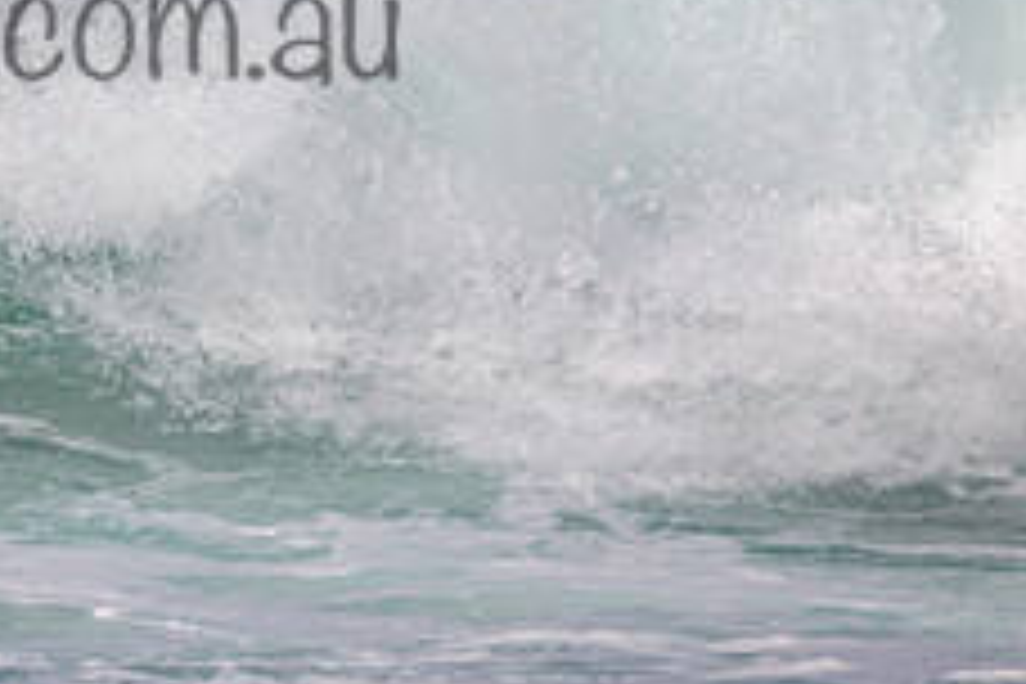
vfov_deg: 0.7
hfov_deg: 1.0
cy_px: -25
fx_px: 58021
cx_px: -76
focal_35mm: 2036
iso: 500
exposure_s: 1/1600
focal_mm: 800
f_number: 11
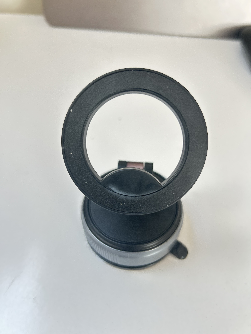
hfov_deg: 53.1
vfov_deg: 67.3
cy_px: 167
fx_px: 251
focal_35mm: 26
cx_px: 126
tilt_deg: -49.6
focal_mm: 5.7
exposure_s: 1/120
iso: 125
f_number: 1.5
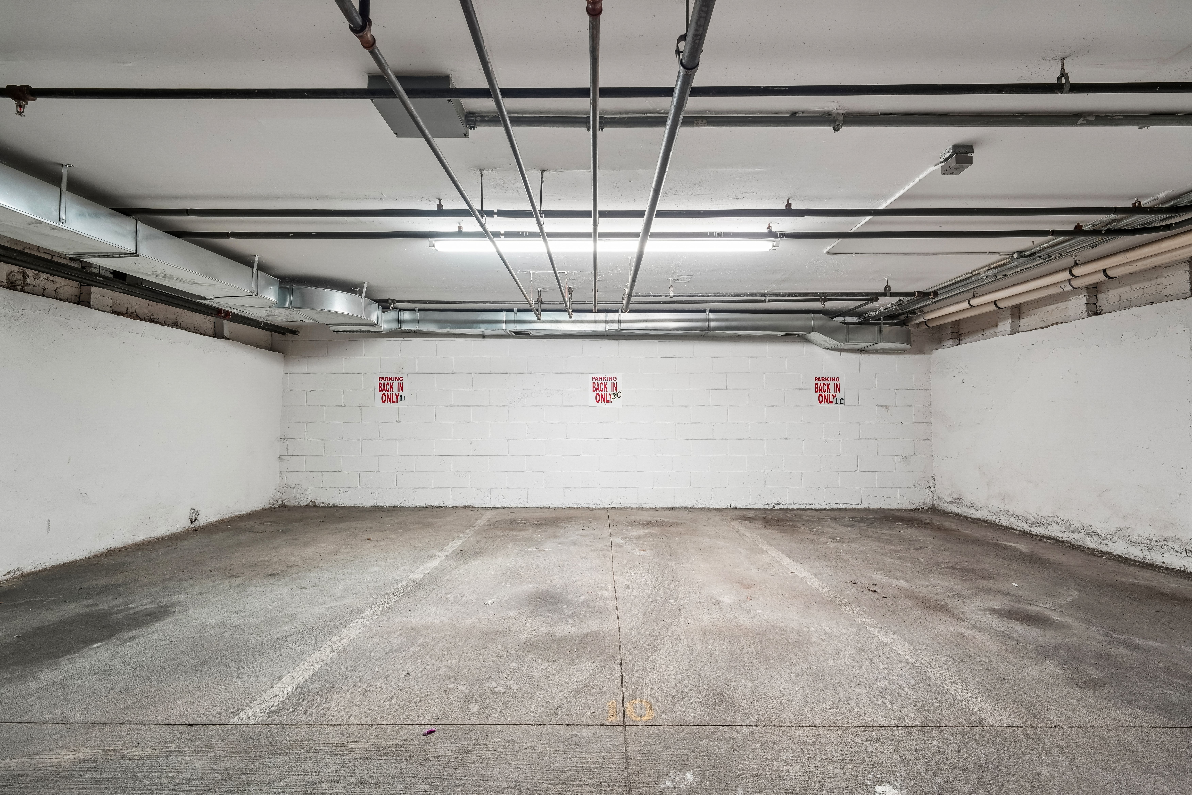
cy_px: 398
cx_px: 596
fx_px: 530
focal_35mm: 16
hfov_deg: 96.7
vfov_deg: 73.7
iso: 400
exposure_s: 1/3.33
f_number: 8
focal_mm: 16
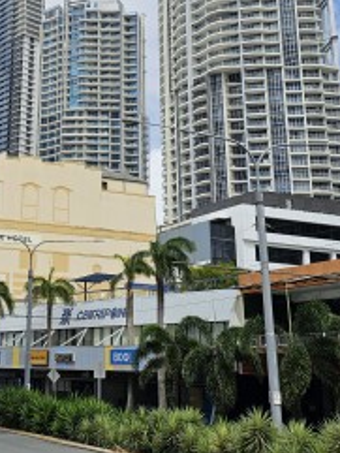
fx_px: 798
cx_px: 39
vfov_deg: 30.7
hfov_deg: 23.5
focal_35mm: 61
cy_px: 75
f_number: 1.7
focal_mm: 6.3
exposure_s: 1/1465
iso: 10
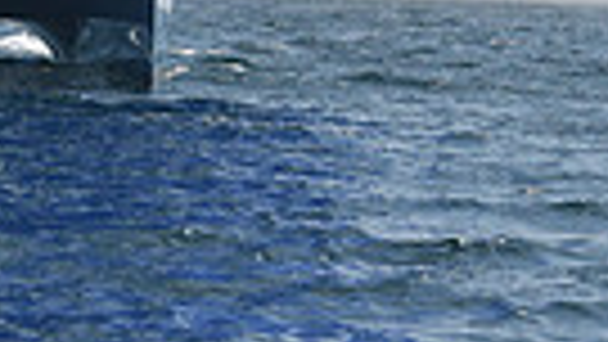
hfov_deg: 6.9
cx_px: 29
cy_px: -806
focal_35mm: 314
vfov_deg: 3.7
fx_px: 5063
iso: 320
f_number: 9
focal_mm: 70
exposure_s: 1/1600
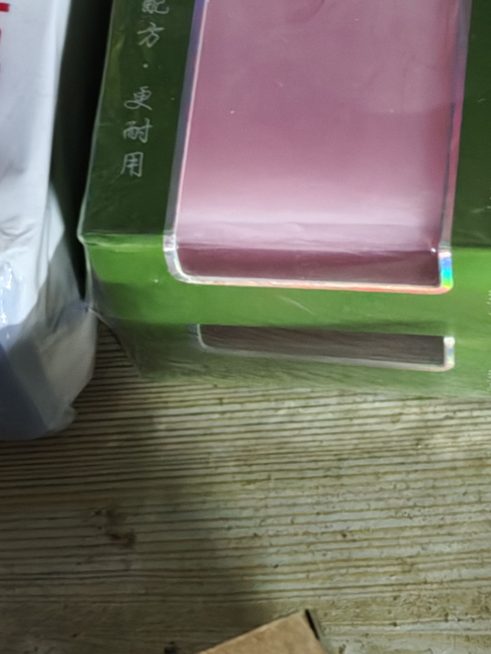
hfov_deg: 12.5
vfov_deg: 16.8
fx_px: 2212
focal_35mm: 117
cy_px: 248
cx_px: 480
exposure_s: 1/14.3
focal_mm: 8.72
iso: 8000
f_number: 1.63
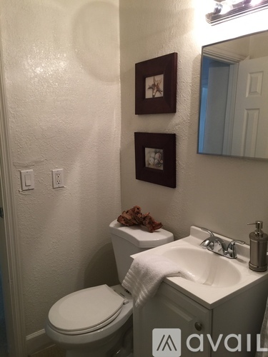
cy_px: 178
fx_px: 299
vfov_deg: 61.7
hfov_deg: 48.2
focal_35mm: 29
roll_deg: +0.6
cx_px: 134
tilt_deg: -10.2
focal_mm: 4.15
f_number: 2.2
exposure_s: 1/15
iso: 40
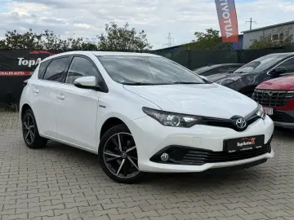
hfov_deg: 39.7
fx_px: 408
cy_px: 110
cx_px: 147
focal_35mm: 48
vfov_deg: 30.3
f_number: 1.78
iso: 64
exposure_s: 1/2976
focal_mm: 6.76
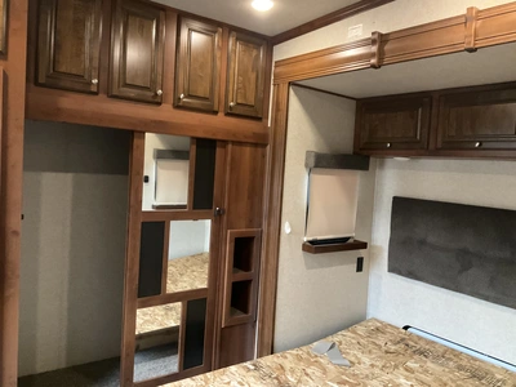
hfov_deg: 61.7
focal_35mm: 29
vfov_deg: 48.2
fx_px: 432
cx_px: 258
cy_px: 194
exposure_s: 1/30
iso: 500
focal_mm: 3
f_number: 1.8
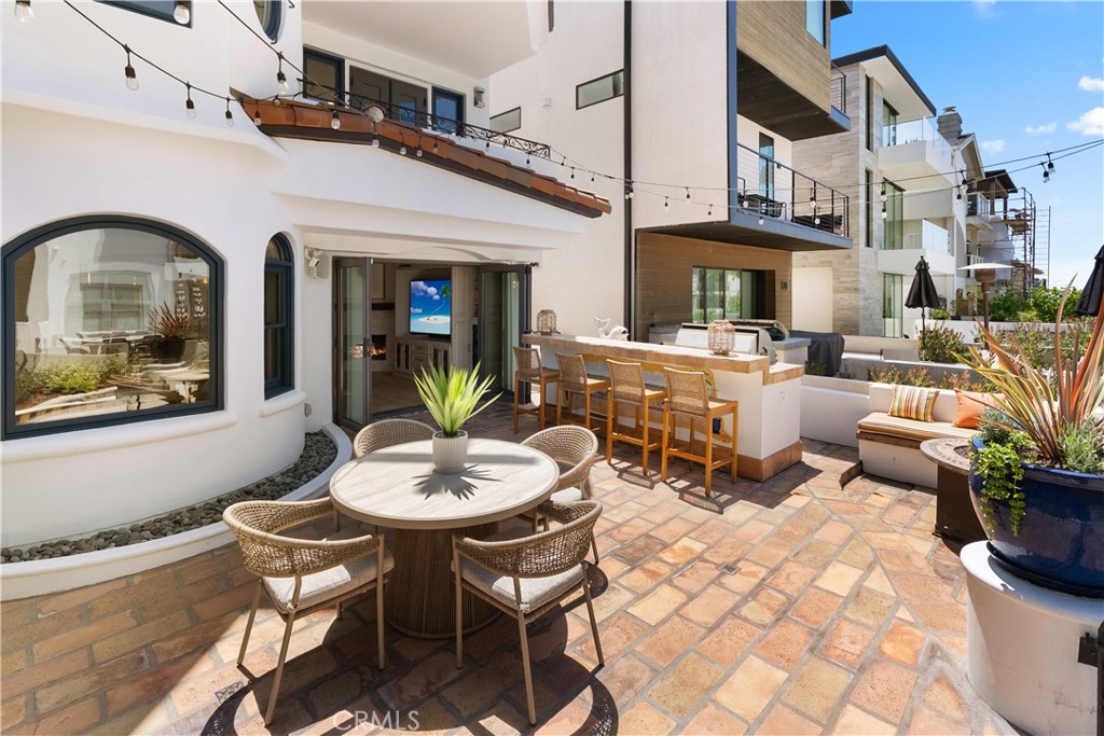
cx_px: 552
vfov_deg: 73.8
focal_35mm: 16
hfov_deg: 96.7
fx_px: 491
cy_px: 368
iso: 640
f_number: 9
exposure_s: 1/160
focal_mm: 16
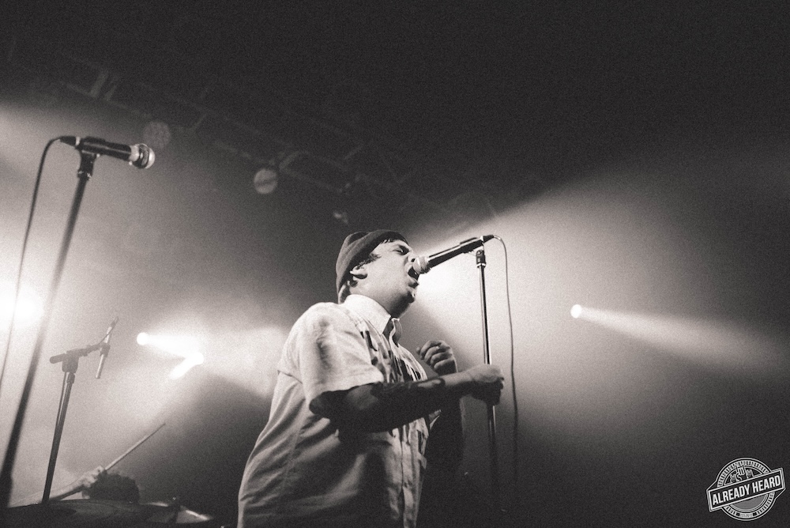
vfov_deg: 37.9
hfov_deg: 54.4
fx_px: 768
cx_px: 395
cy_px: 264
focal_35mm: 35
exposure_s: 1/500
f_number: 1.4
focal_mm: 35
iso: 1600
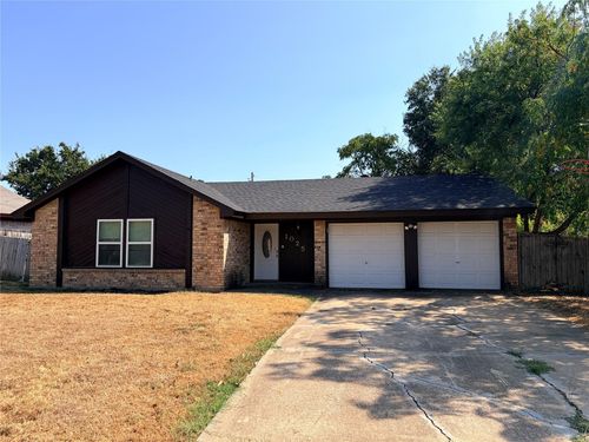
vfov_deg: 53.1
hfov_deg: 67.3
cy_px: 221
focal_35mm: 26
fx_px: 442
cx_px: 294
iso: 64
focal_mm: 5.96
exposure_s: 1/4329
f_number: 1.6
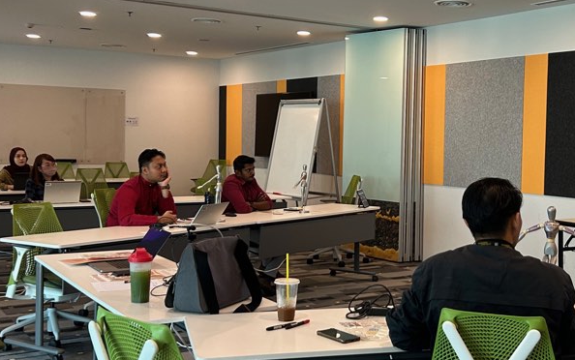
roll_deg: -1.9
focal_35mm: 51
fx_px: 800
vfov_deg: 25.4
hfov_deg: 39.1
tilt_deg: -1.2
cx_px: 381
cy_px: 157
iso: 125
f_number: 1.5
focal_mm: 5.7
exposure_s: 1/100
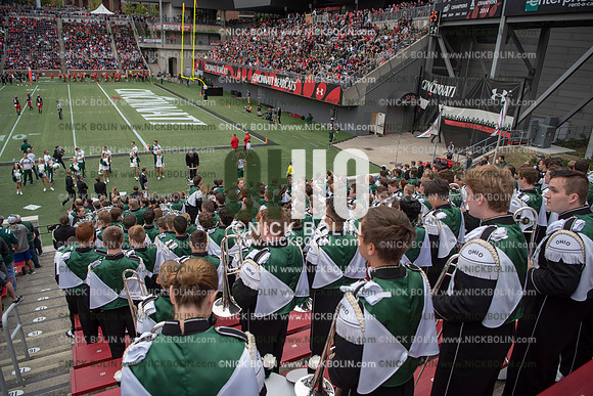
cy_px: 198
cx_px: 296
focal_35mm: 24
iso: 250
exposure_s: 1/1000
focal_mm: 24
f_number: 3.5
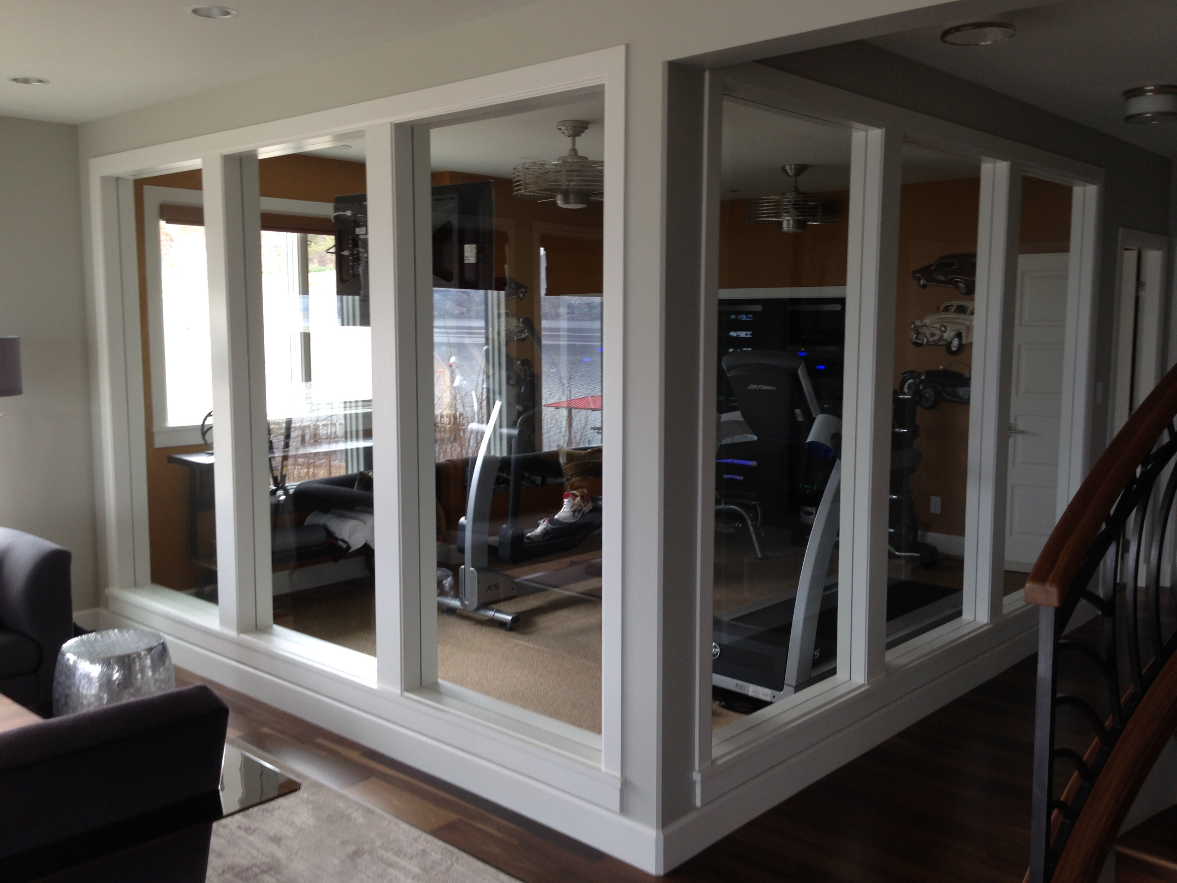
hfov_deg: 55.4
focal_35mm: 33
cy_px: 442
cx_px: 588
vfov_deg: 42.9
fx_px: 1122
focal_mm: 4.12
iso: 50
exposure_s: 1/30
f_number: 2.4
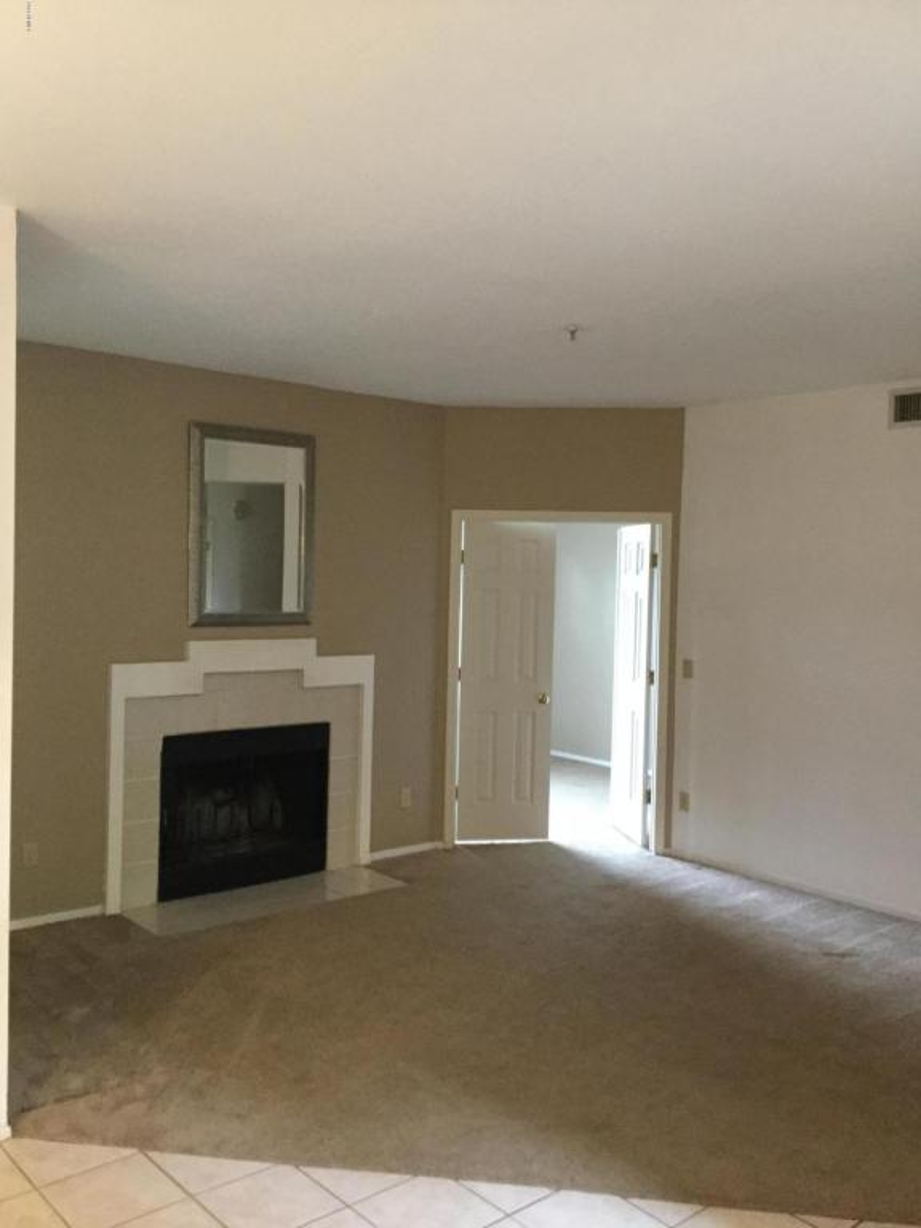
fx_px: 1100
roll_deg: -1.7
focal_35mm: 31
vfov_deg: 58.4
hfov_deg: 45.4
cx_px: 460
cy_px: 614
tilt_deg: -2.6
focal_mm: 3.3
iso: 250
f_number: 2.4
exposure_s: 1/15
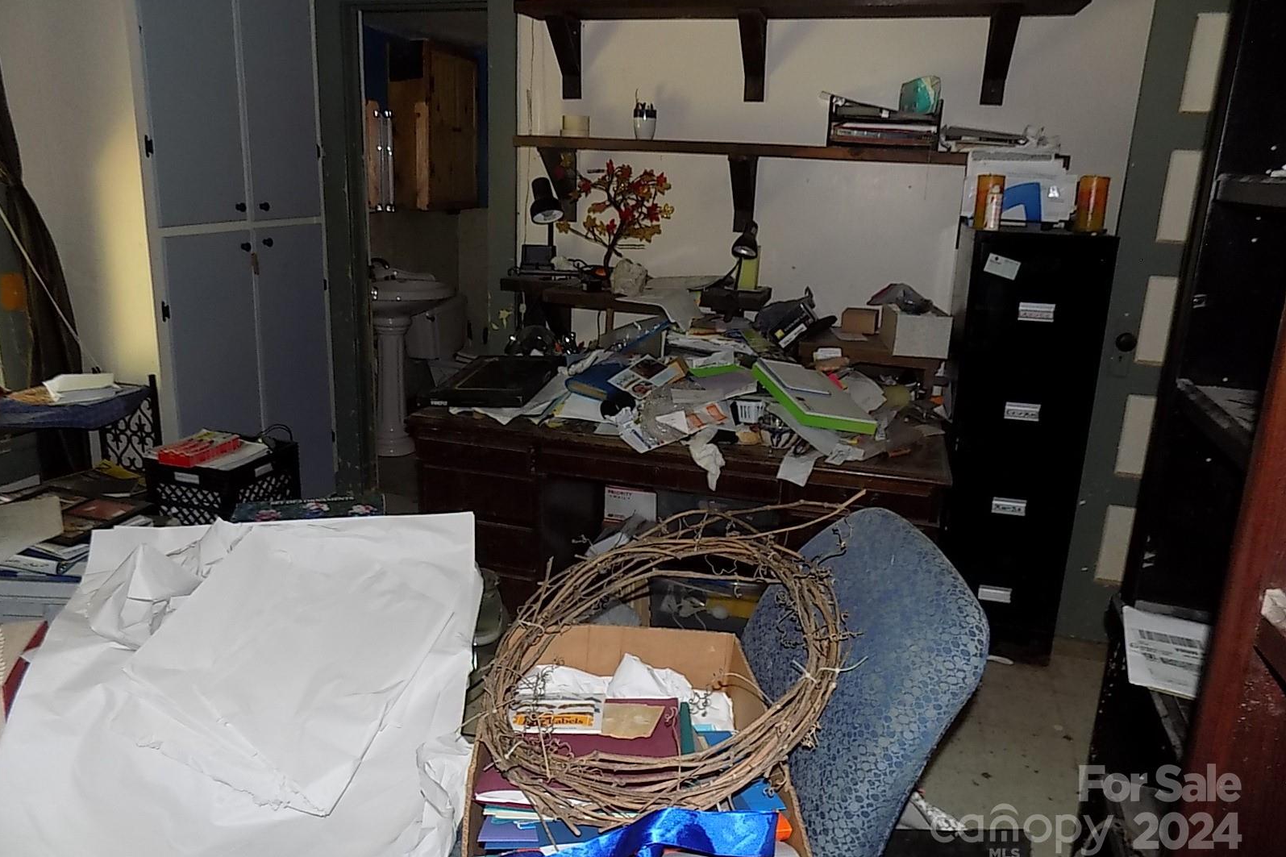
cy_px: 400
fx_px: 857
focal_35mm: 24
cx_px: 642
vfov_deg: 53.1
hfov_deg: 73.7
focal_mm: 4
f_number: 3.1
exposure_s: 1/30
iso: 200
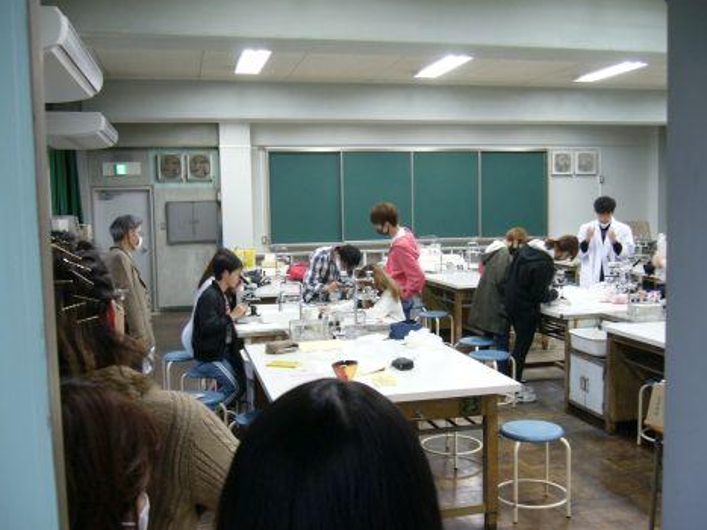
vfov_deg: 39.6
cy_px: 262
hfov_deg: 51.4
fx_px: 735
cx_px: 348
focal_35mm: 36
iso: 100
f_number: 2.8
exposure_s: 1/20
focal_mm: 5.8
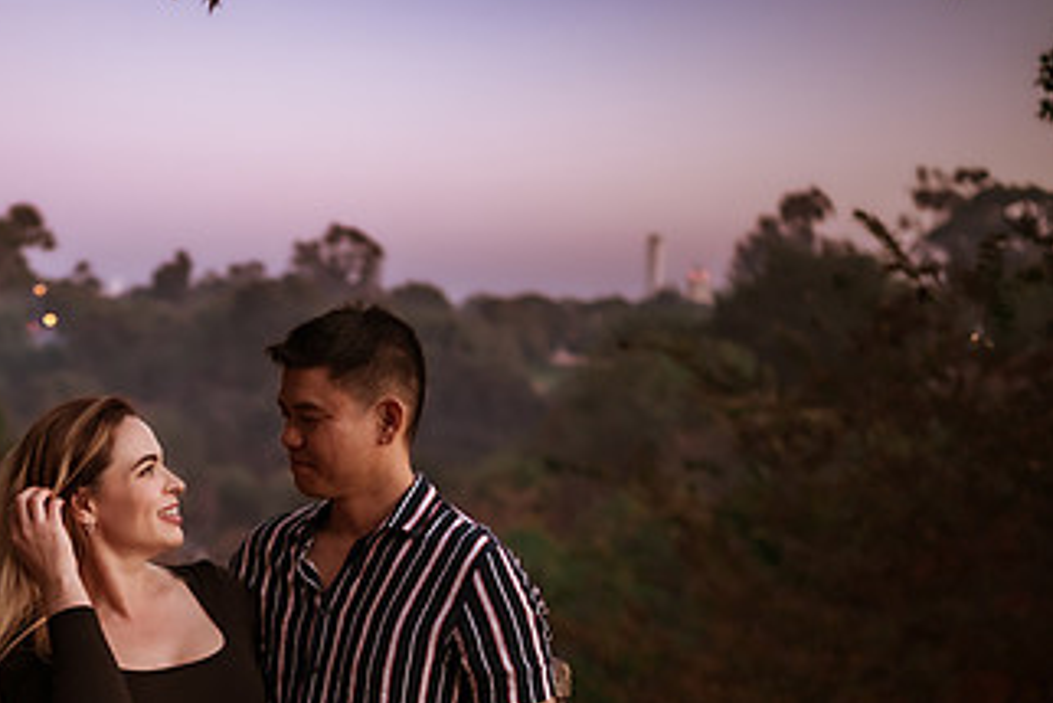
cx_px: 111
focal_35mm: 63
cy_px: 597
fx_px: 1843
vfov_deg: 21.2
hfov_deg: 30.5
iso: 1250
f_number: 1.8
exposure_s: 1/320
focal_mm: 35
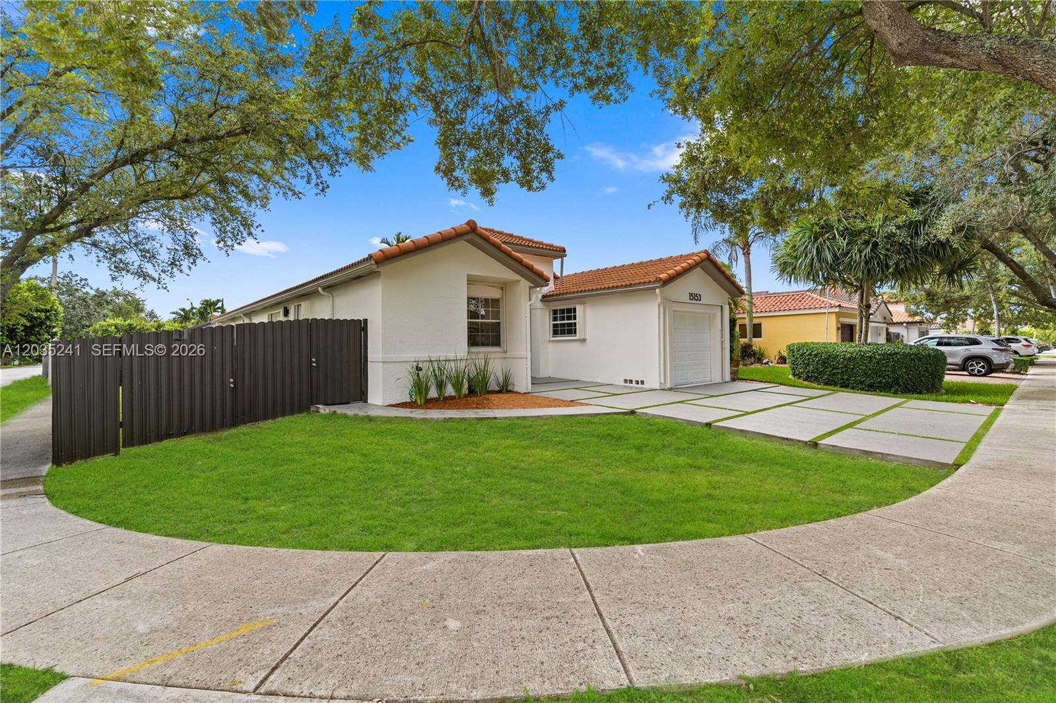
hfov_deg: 96.7
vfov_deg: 73.7
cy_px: 352
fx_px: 469
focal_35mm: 16
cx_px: 528
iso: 100
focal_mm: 16
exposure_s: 1/50
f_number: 4.5
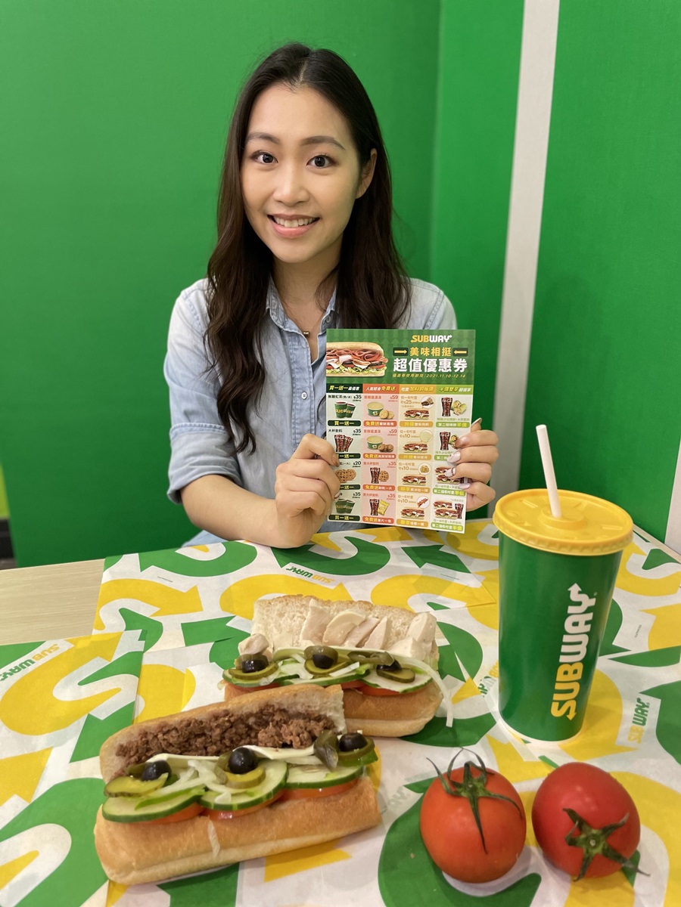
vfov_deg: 67.3
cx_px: 340
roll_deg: +0.3
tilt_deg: -19.0
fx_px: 682
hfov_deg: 53.1
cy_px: 454
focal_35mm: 26
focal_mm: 4.2
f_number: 1.6
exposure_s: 1/60
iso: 200
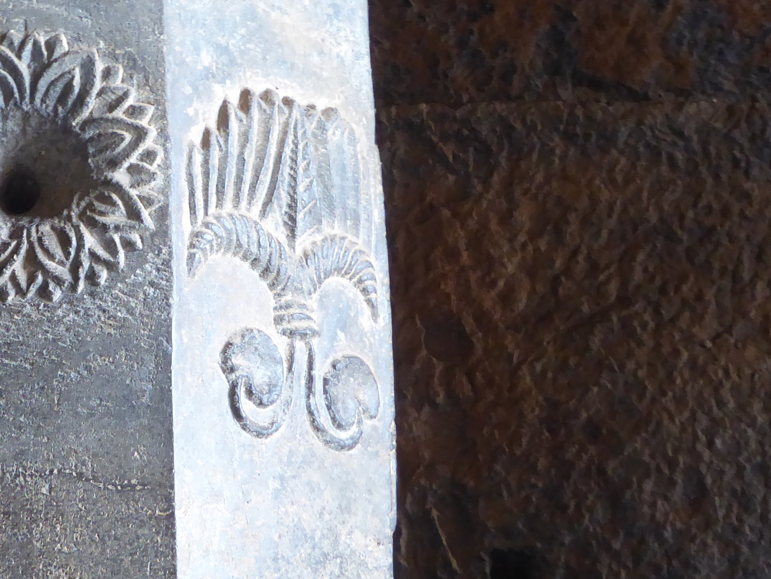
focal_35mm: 99
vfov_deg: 14.9
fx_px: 2205
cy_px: 224
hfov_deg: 19.5
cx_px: 70
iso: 400
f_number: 4
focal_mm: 8.4
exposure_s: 1/25
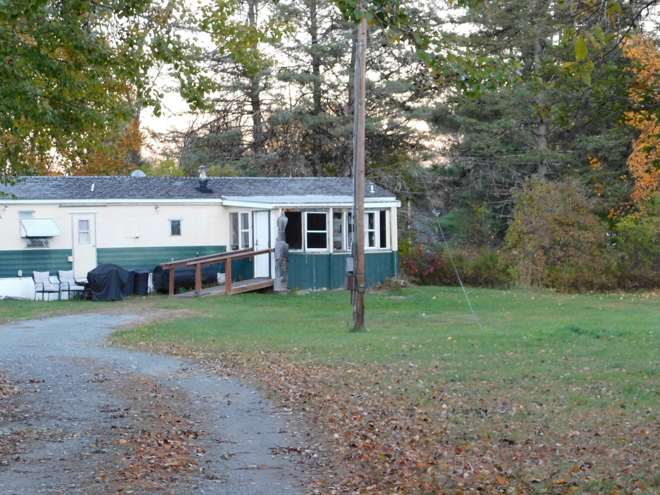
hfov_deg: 19.1
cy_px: 291
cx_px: 304
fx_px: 1963
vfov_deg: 14.4
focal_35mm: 103
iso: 320
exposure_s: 1/30
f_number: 4.4
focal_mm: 14.2
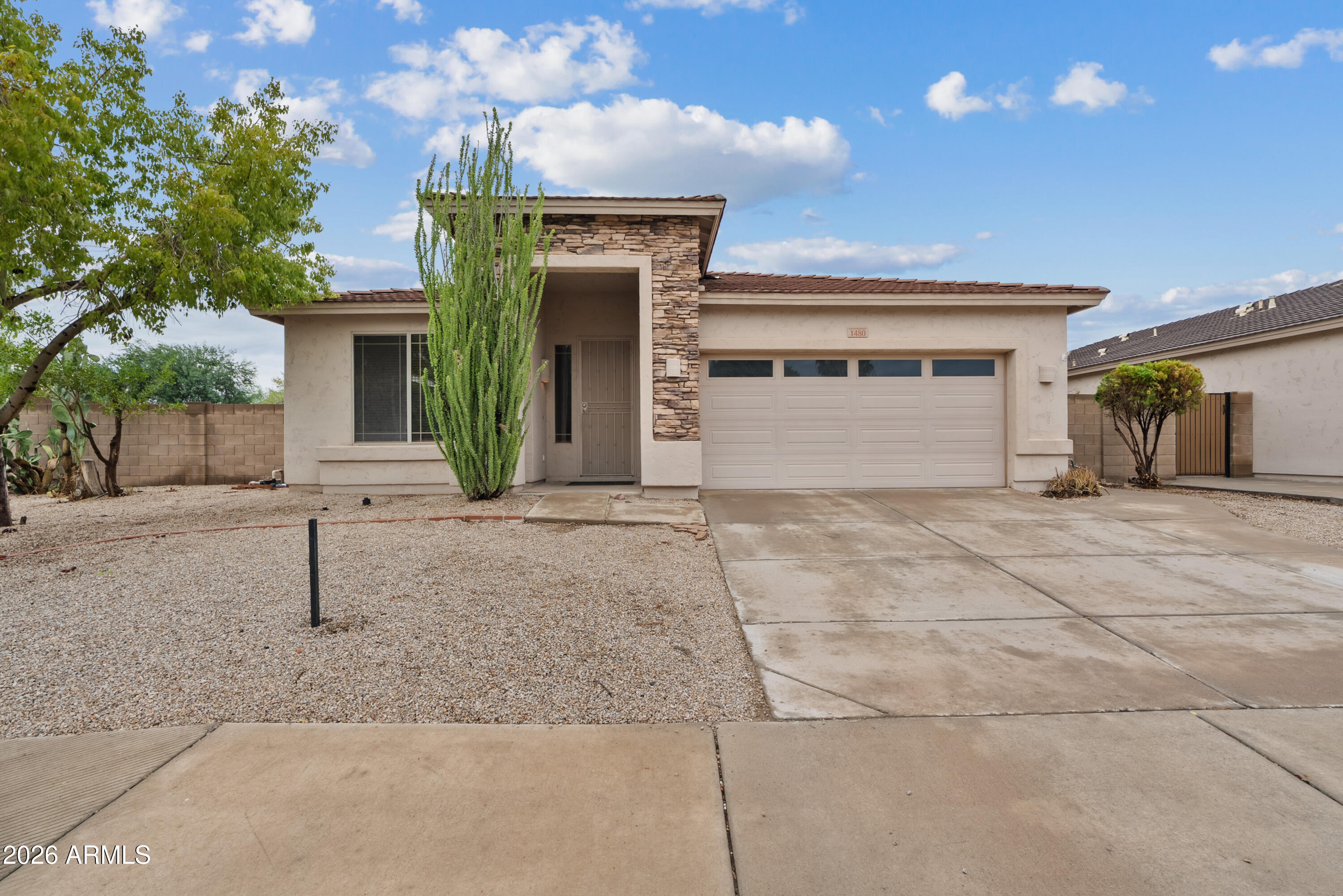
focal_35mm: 16
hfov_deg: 96.7
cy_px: 448
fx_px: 597
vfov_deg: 73.8
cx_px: 672
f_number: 8
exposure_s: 1/13
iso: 100
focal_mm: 16
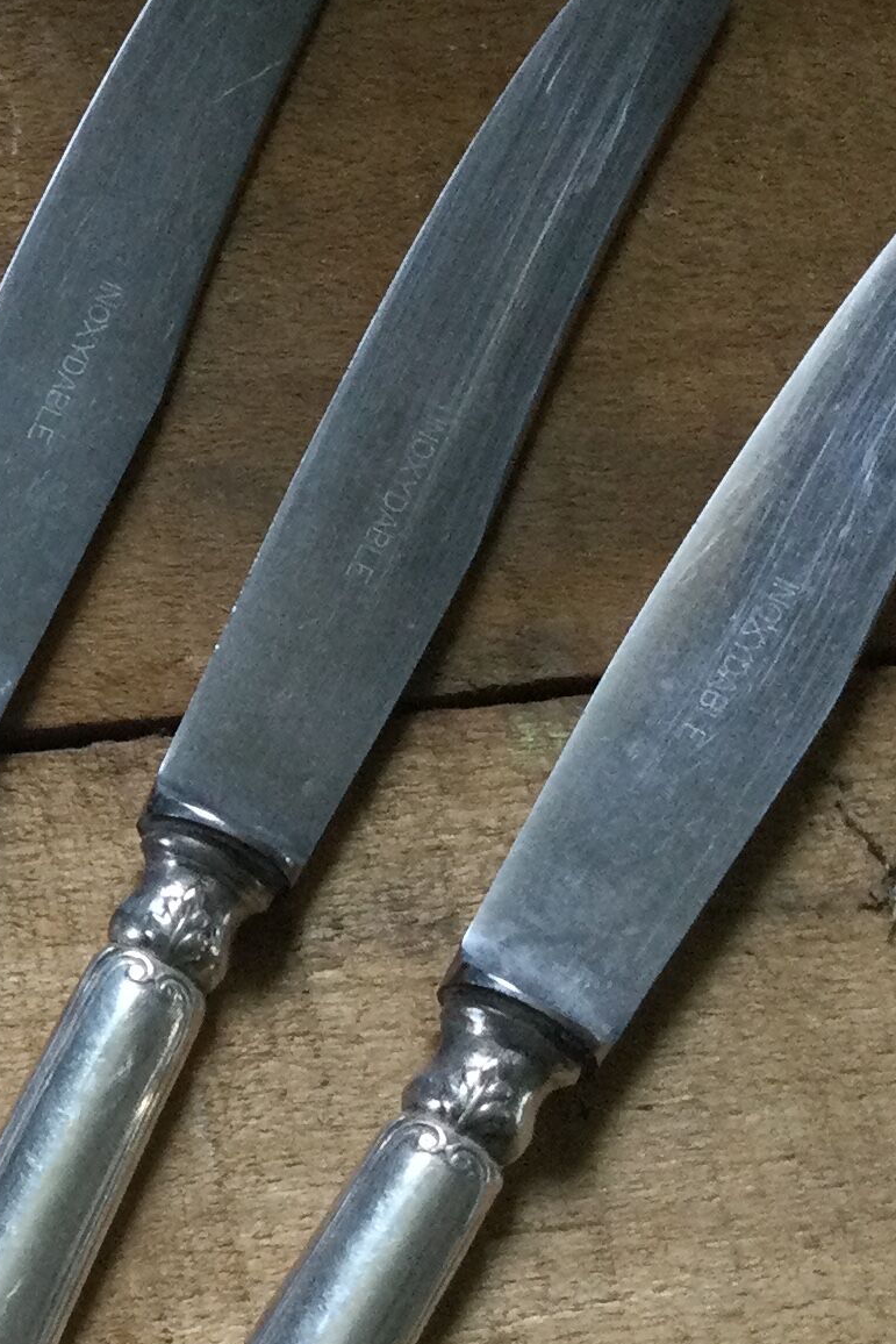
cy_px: 813
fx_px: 3396
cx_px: -703
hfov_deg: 13.5
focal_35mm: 91
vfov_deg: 22.3
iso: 64
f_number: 2.4
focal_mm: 3.3
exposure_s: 1/33
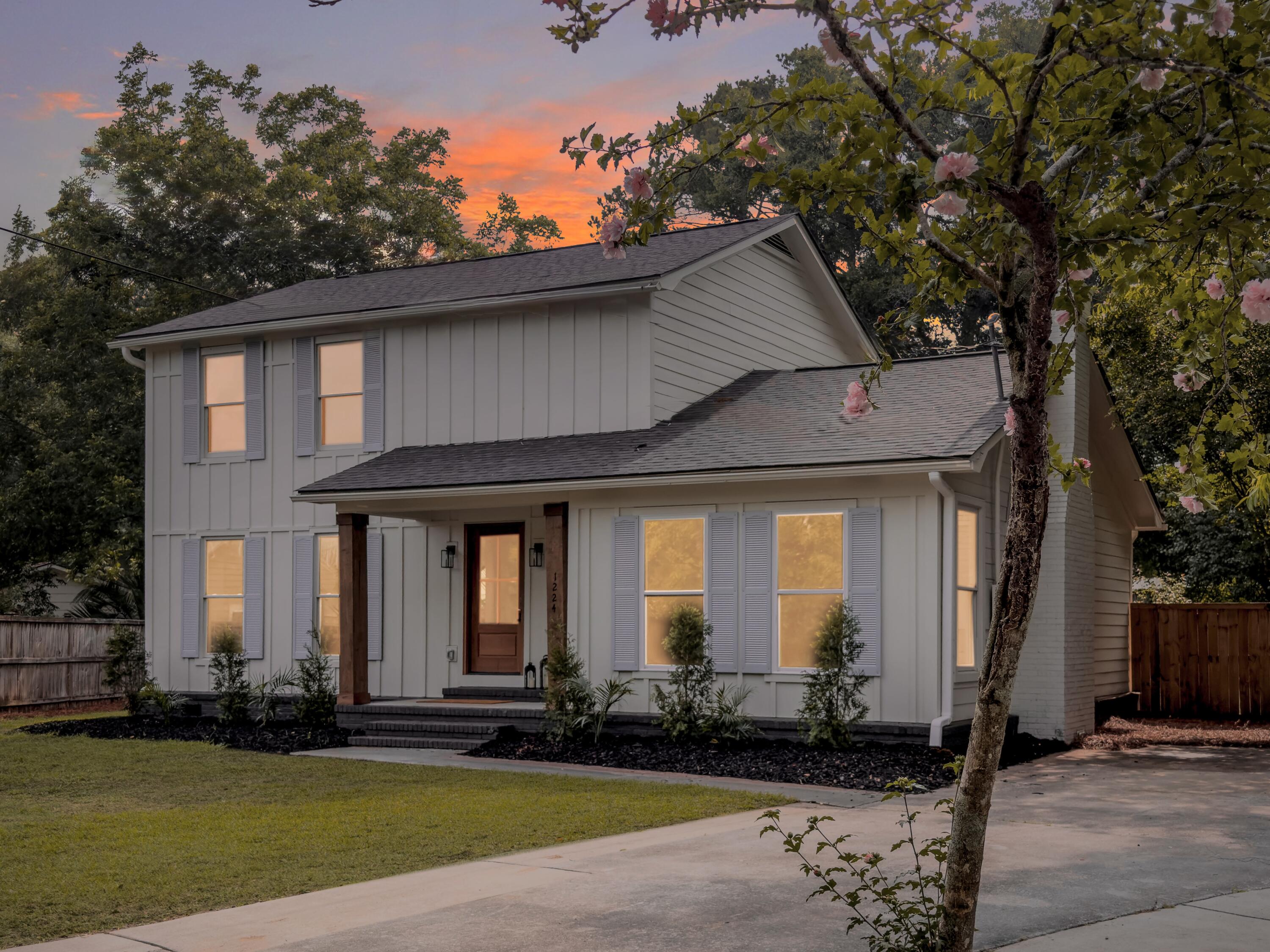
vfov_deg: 41.8
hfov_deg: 54.0
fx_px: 1247
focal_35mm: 34
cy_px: 476
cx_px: 635
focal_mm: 6.76
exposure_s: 1/2400
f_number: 1.8
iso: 100
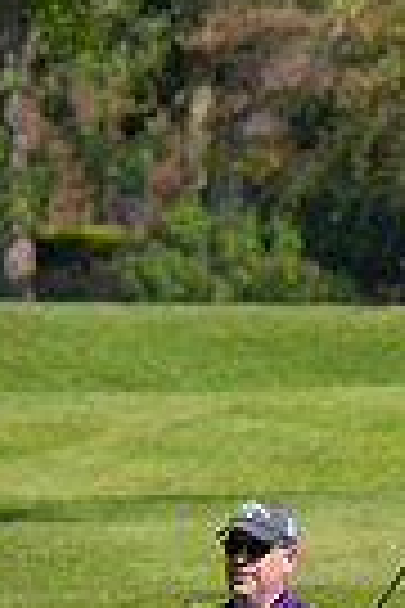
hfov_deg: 1.1
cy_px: 797
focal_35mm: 1291
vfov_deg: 1.6
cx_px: 320
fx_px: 21784
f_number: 5.6
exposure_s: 1/1600
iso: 320
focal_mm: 200
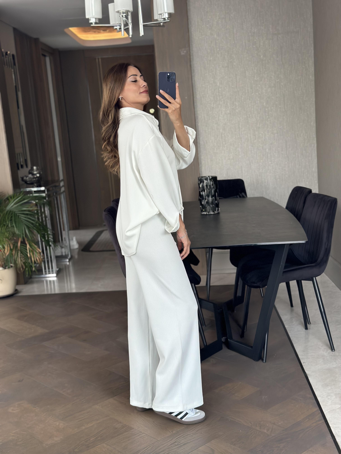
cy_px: 227
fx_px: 630
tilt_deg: -18.1
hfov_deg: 30.3
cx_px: 170
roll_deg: +4.5
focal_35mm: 48
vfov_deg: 39.7
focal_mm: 6.86
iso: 125
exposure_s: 1/107
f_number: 1.78
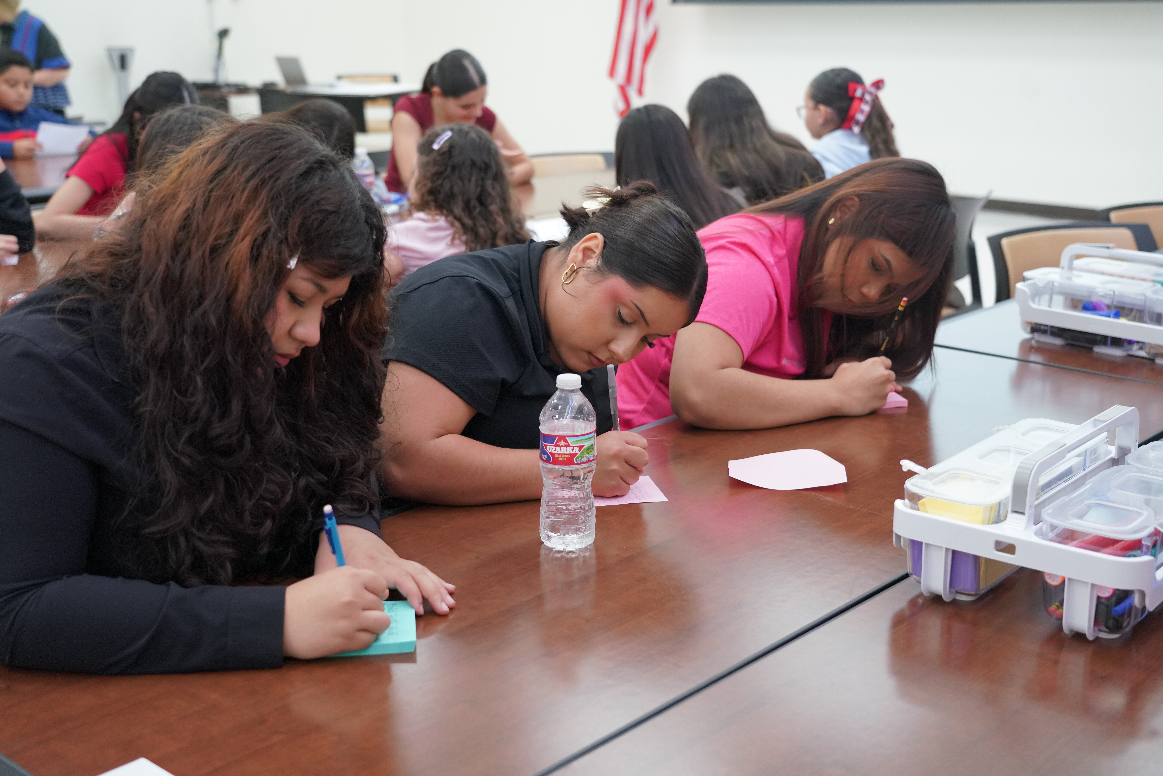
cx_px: 582
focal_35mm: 44
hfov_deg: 44.5
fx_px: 1422
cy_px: 388
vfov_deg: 30.5
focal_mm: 44
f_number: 4
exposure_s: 1/160
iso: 3200
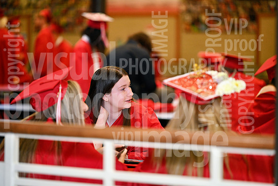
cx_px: 139
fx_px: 1197
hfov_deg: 13.2
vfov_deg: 8.9
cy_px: 93
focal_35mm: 155
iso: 1600
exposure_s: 1/125
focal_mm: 155
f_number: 2.8
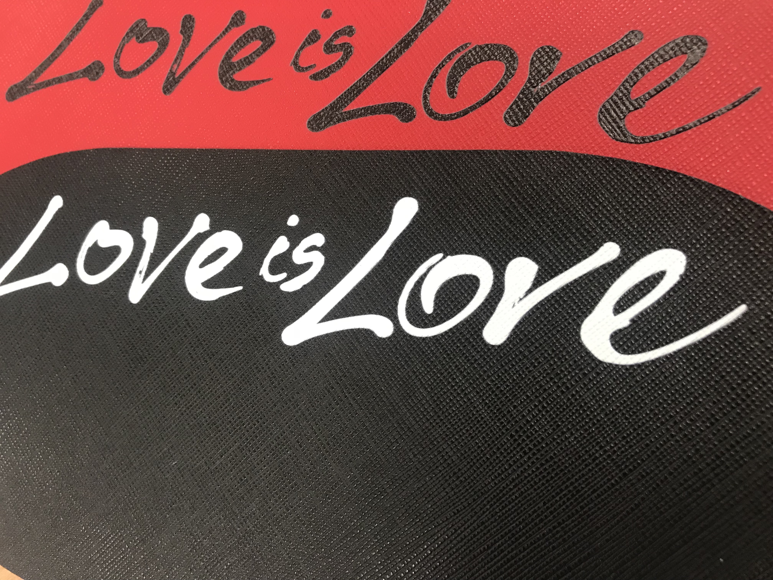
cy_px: 290
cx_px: 386
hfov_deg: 63.4
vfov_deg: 49.7
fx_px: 625
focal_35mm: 28
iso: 40
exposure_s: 1/25
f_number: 1.8
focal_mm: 3.99
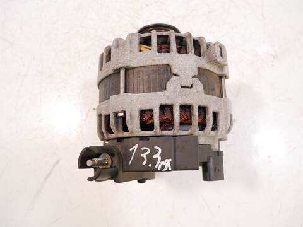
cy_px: 114
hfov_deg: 71.6
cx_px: 152
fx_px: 210
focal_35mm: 24
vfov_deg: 56.8
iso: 1600
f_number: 3.5
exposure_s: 1/125
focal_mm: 12
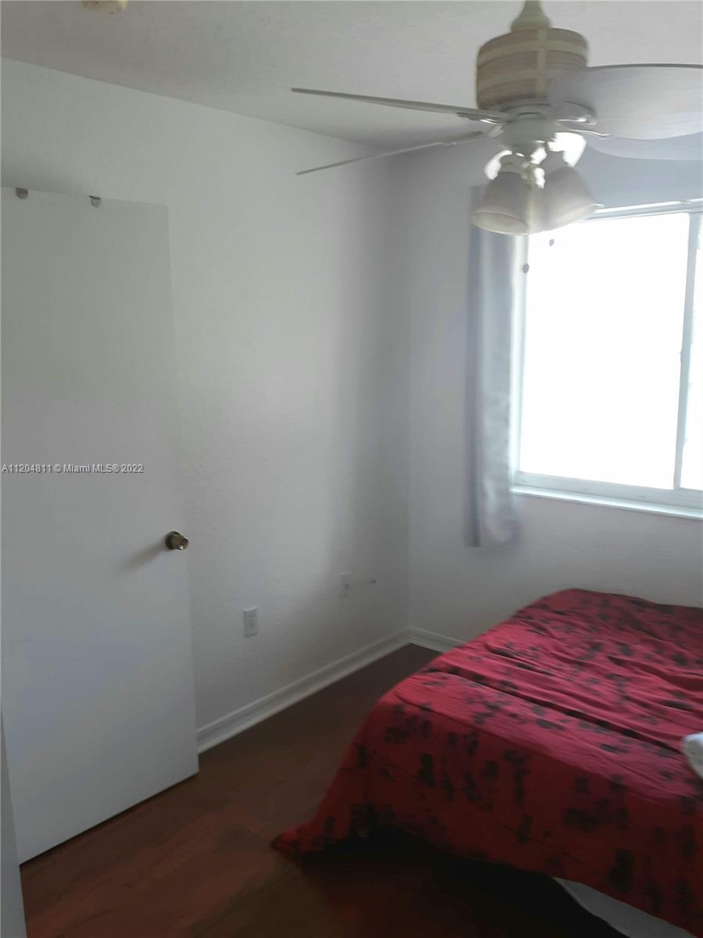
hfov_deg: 49.7
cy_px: 469
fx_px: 758
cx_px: 352
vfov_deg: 63.4
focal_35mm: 28
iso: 40
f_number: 1.7
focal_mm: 3.7
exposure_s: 1/40
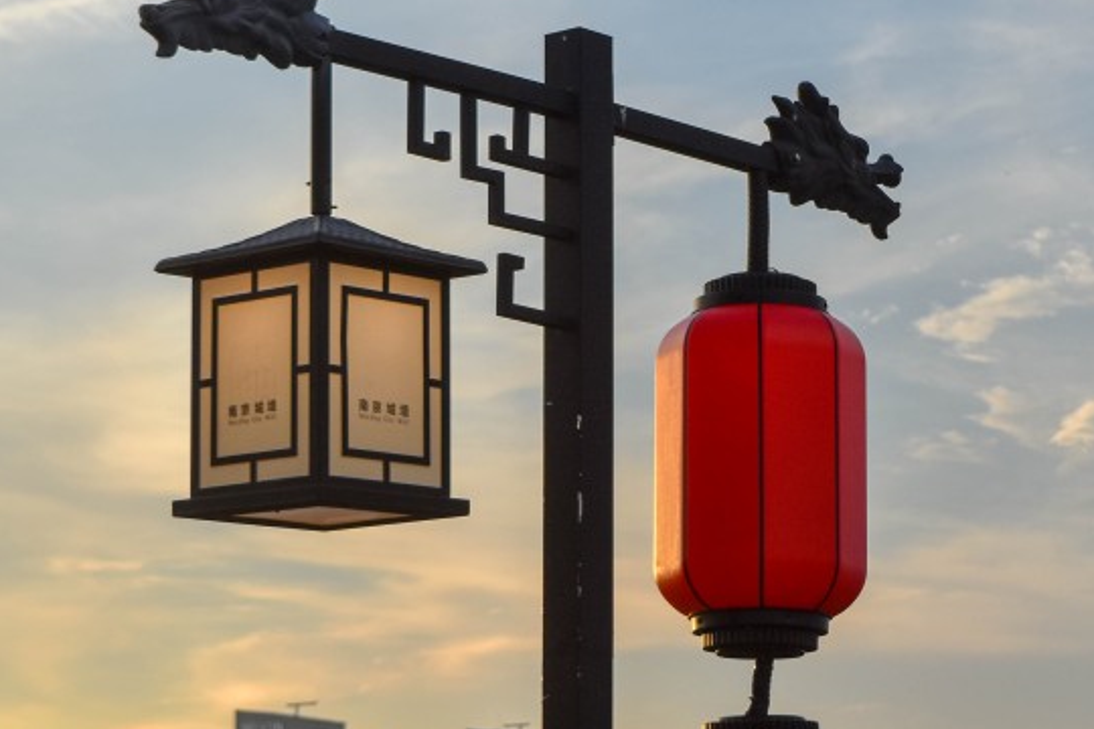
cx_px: 782
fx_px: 3646
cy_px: 340
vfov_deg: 11.4
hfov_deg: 17.0
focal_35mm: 120
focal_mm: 40
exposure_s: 1/1500
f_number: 5.6
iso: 400
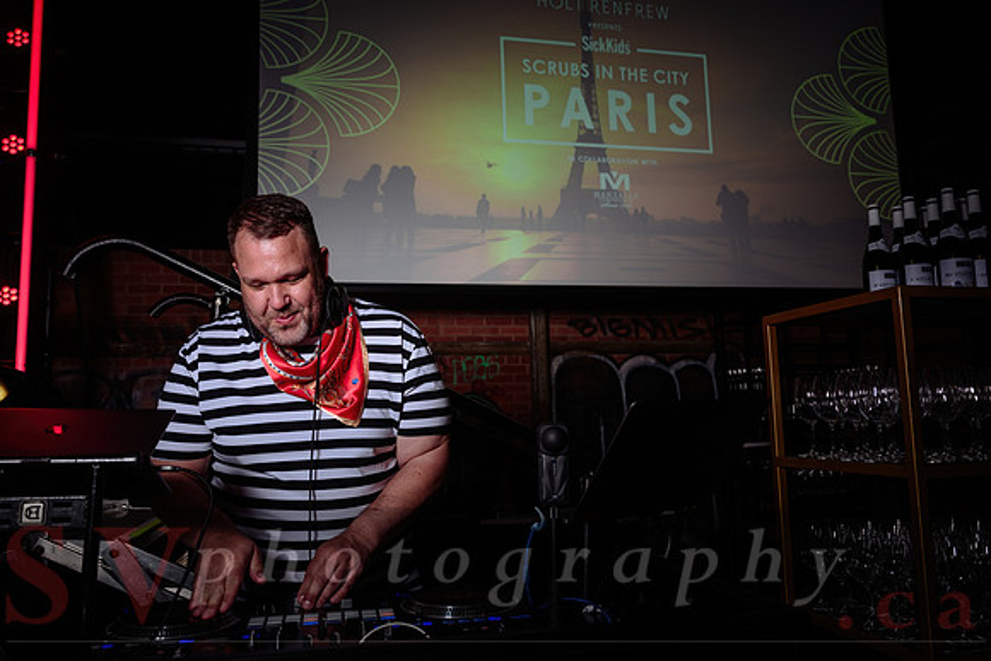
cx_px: 496
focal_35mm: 28
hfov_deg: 65.6
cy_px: 330
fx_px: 769
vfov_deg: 46.5
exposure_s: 1/100
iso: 80
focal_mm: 27.5
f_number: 4
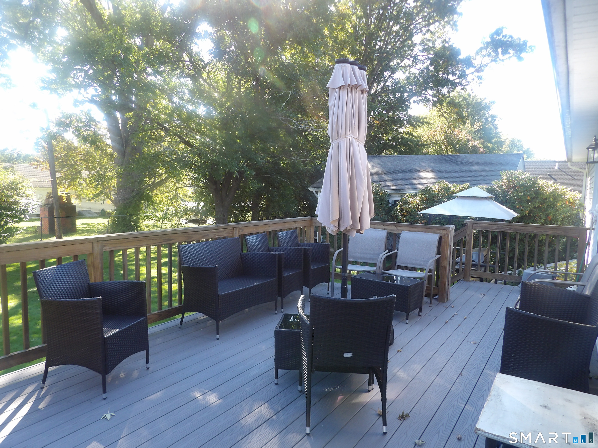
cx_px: 299
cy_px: 224
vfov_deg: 56.8
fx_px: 415
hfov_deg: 71.6
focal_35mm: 24
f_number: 3.2
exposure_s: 1/109
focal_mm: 4.3
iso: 100
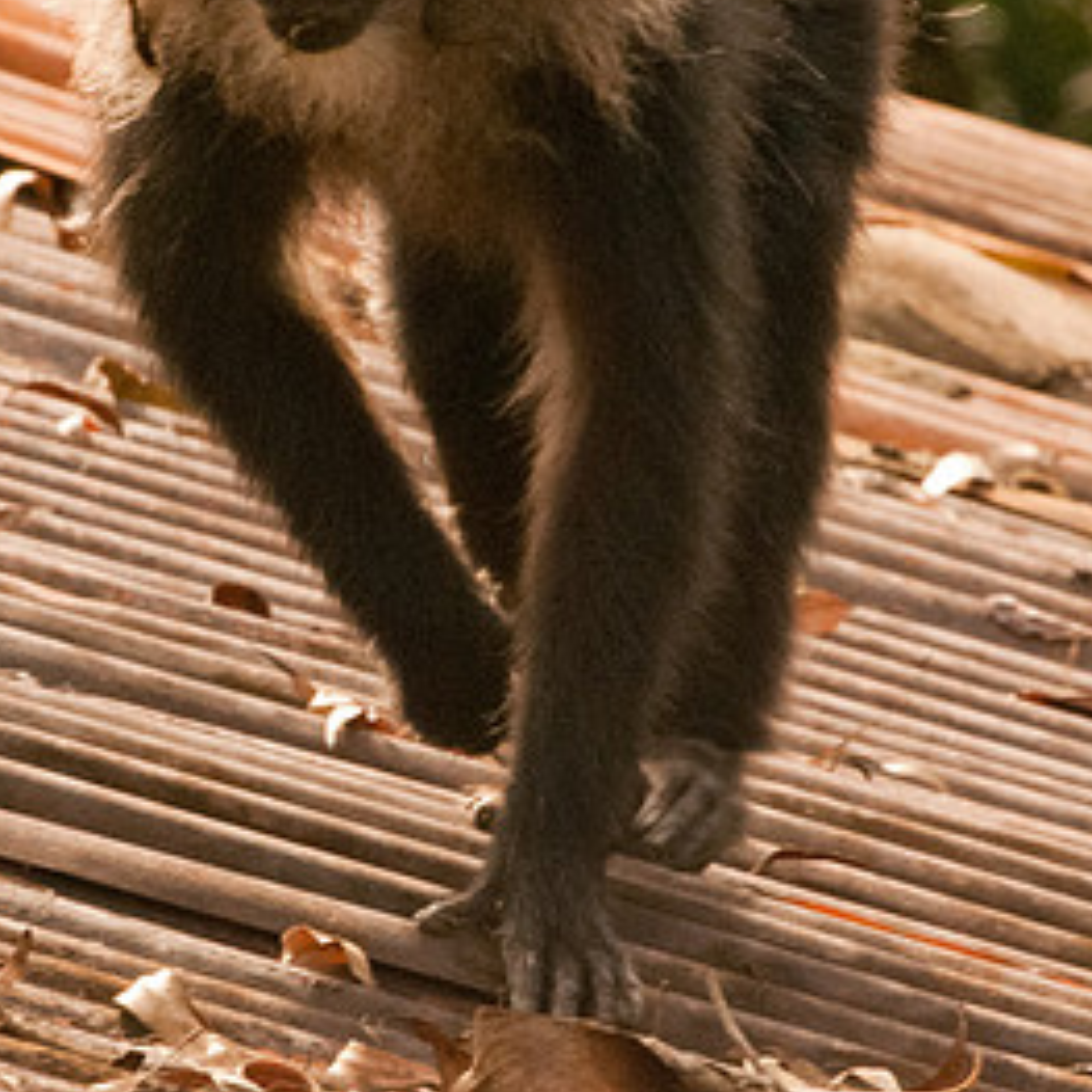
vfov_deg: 2.1
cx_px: 349
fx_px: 30087
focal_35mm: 843
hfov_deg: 2.1
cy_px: 440
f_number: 22
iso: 1600
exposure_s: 1/100
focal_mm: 300
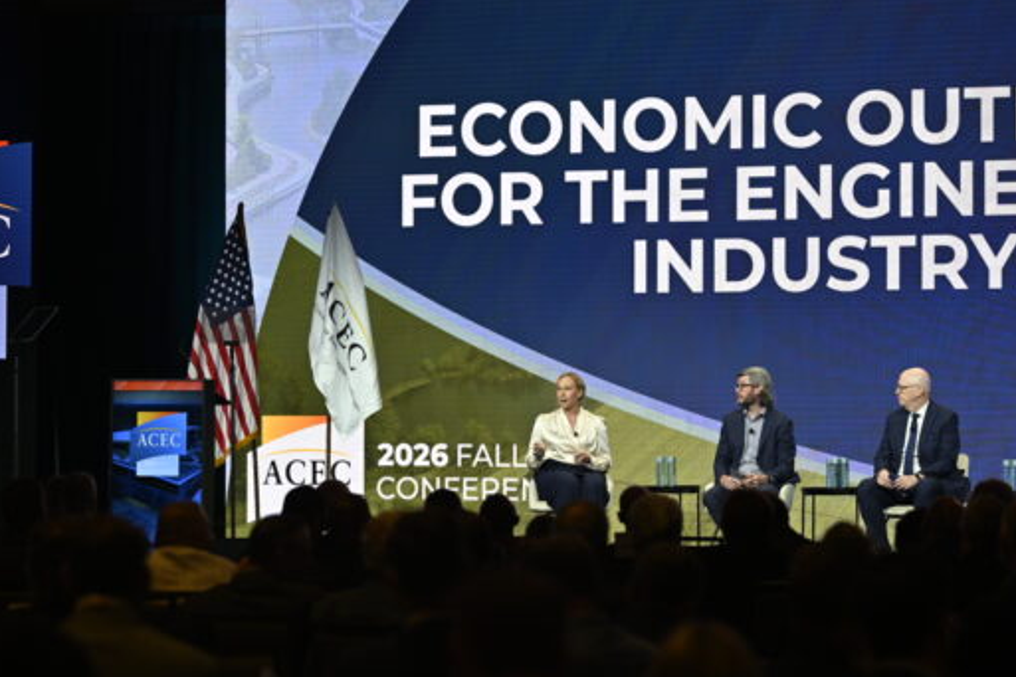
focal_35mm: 152
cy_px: 380
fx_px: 4289
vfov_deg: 9.0
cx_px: 549
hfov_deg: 13.5
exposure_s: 1/125
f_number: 3.5
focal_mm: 130
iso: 500
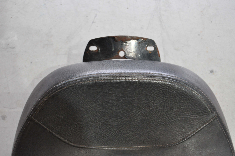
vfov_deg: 16.5
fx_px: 538
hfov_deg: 24.6
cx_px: 118
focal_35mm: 82
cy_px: 78
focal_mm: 55
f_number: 5.6
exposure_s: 1/30
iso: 1250
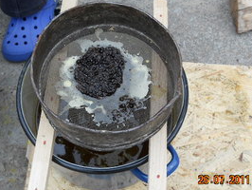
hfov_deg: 35.5
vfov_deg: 27.0
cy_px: 81
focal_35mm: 54
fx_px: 393
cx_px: 129
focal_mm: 6.72
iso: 80
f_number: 3.1
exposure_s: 1/160
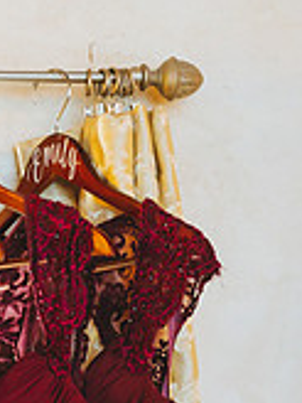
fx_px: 2059
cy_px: 229
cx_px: -282
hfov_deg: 8.0
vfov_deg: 11.2
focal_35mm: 177
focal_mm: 52
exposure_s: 1/80
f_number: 2.8
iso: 1000
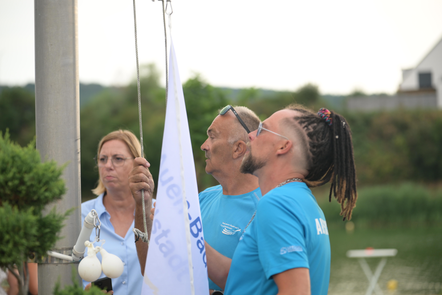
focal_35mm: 92
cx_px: 221
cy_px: 148
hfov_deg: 22.1
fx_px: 1129
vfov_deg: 14.9
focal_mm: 92
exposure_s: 1/200
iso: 400
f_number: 2.8
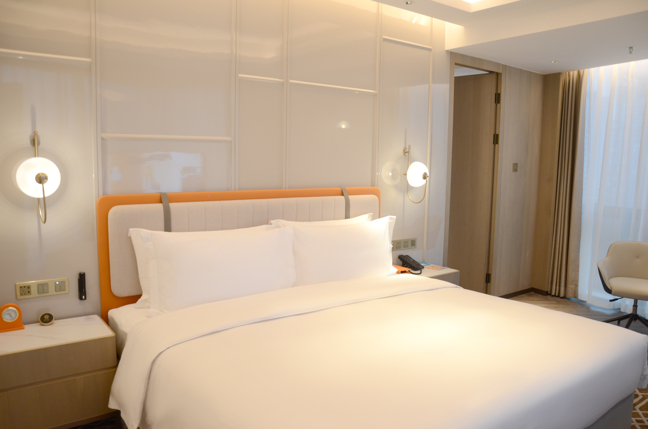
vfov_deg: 47.7
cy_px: 214
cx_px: 324
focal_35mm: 27
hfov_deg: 67.5
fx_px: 485
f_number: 3.5
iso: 640
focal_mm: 18
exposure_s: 1/50
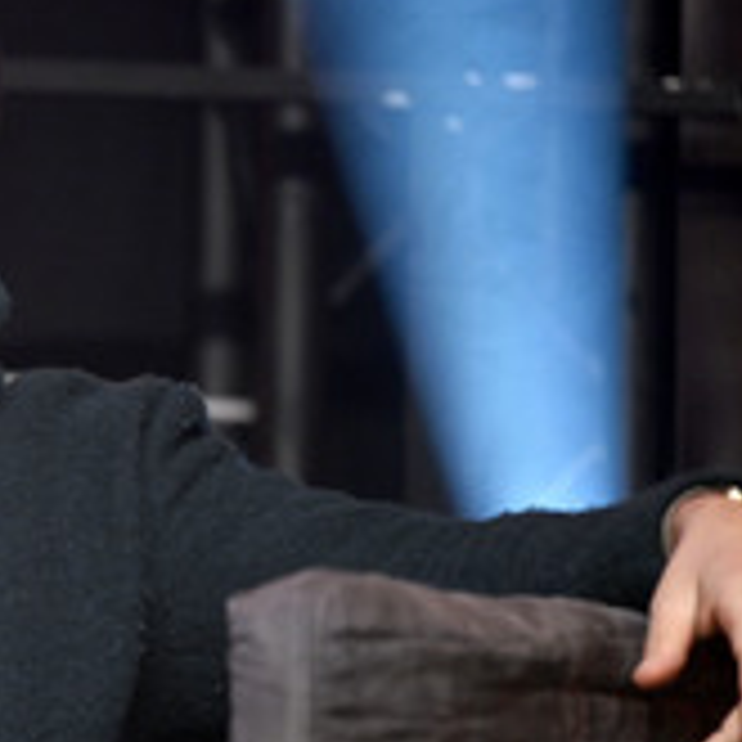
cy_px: 544
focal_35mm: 464
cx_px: -178
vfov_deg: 3.8
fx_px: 11253
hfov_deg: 3.8
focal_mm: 200
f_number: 2.8
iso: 800
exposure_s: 1/400
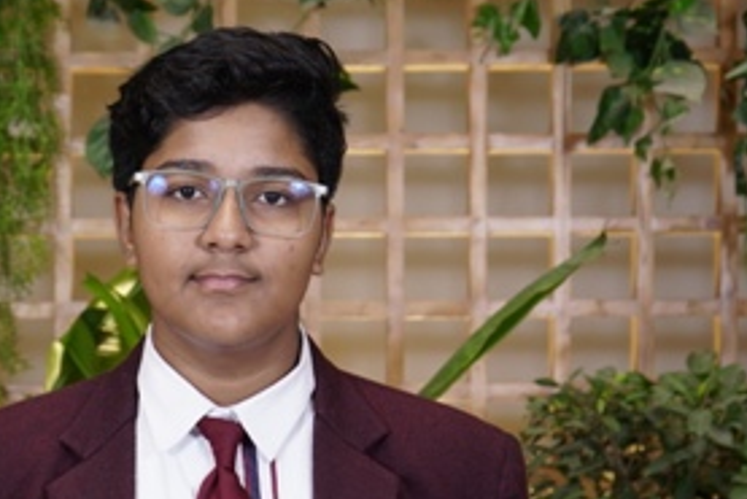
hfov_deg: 19.9
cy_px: 384
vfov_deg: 13.4
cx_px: 235
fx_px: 2118
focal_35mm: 102
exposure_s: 1/80
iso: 320
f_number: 4.5
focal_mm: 42
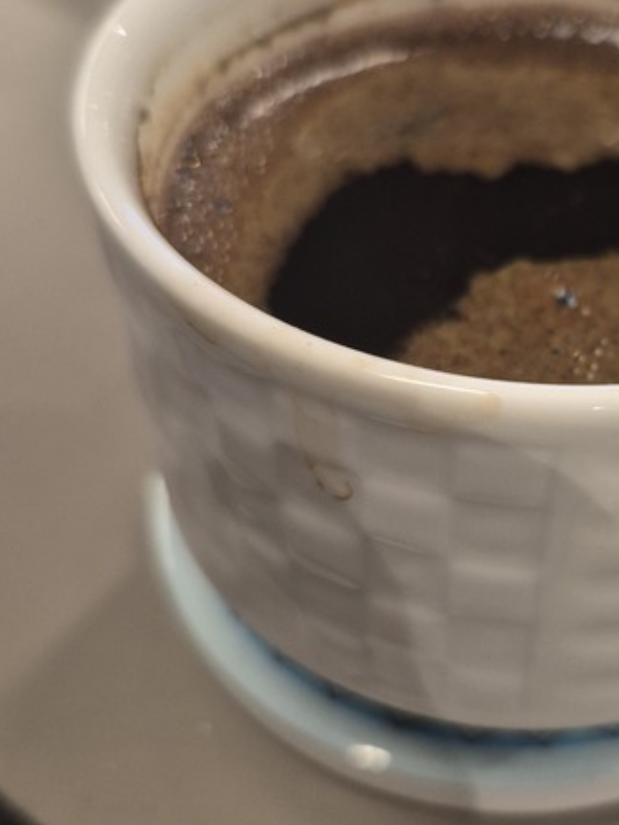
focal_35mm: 49
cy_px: 390
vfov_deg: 38.9
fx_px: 1168
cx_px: 560
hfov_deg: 28.5
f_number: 1.8
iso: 400
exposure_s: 1/100
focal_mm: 5.4
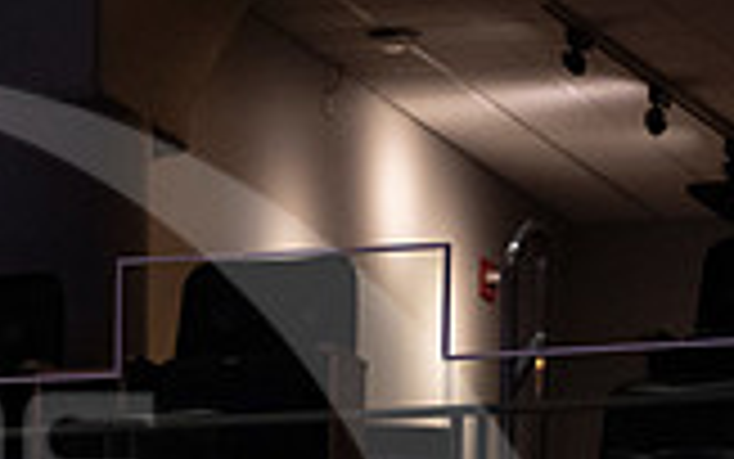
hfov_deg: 2.3
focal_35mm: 925
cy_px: 1001
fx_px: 18510
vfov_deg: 1.4
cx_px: -336
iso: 2500
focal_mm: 200
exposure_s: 1/800
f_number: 2.8
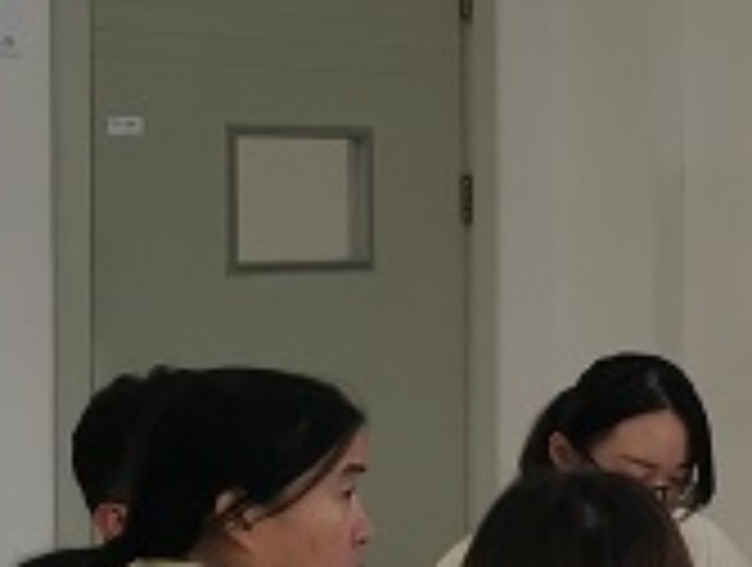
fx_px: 2808
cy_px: 216
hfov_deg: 12.9
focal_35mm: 129
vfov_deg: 11.5
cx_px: 1594
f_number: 1.8
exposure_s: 1/100
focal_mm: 5.58
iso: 160
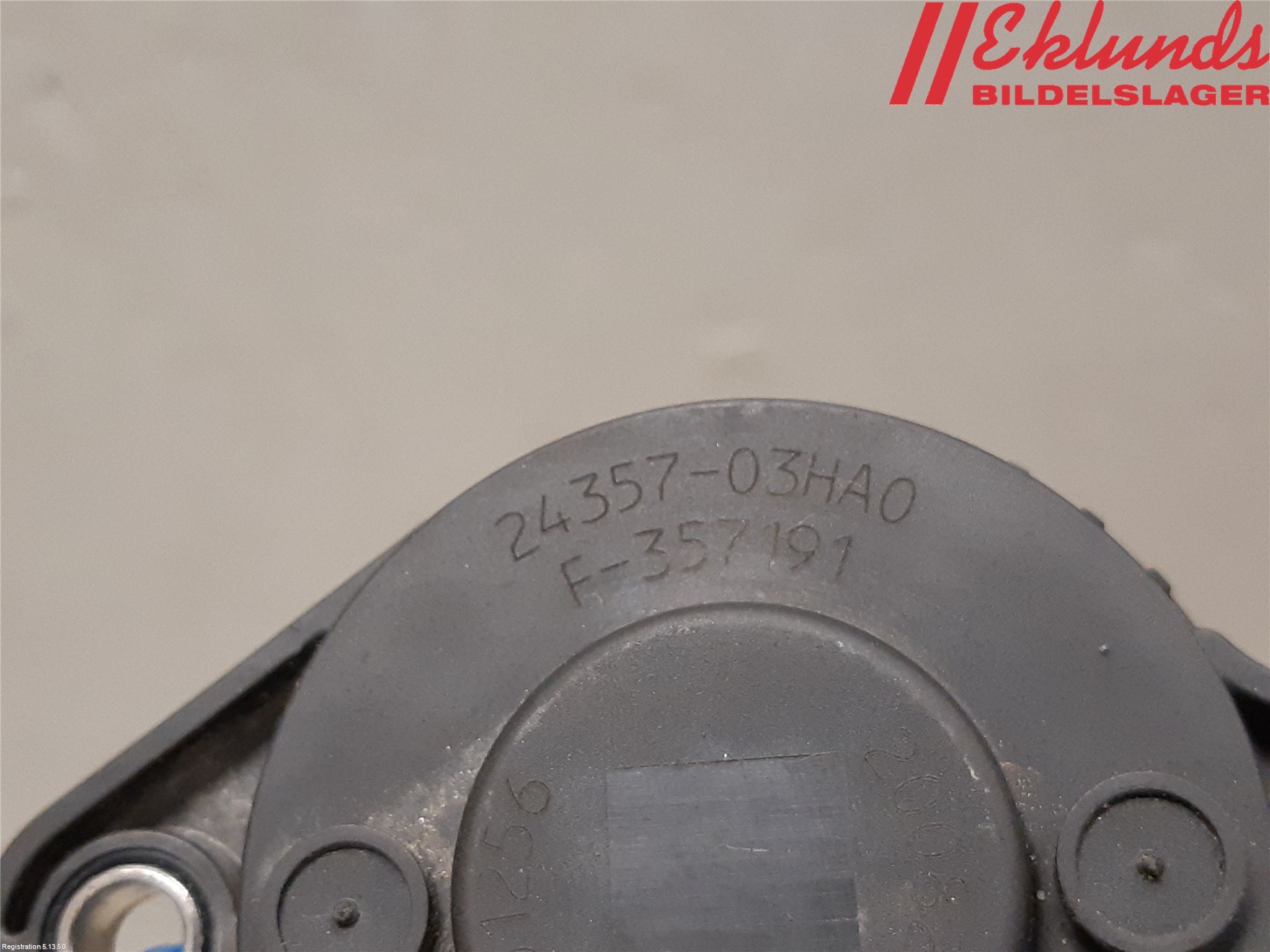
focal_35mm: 26
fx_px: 954
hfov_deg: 67.3
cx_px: 635
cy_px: 476
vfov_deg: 53.1
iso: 250
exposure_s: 1/50
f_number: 1.7
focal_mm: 3.93
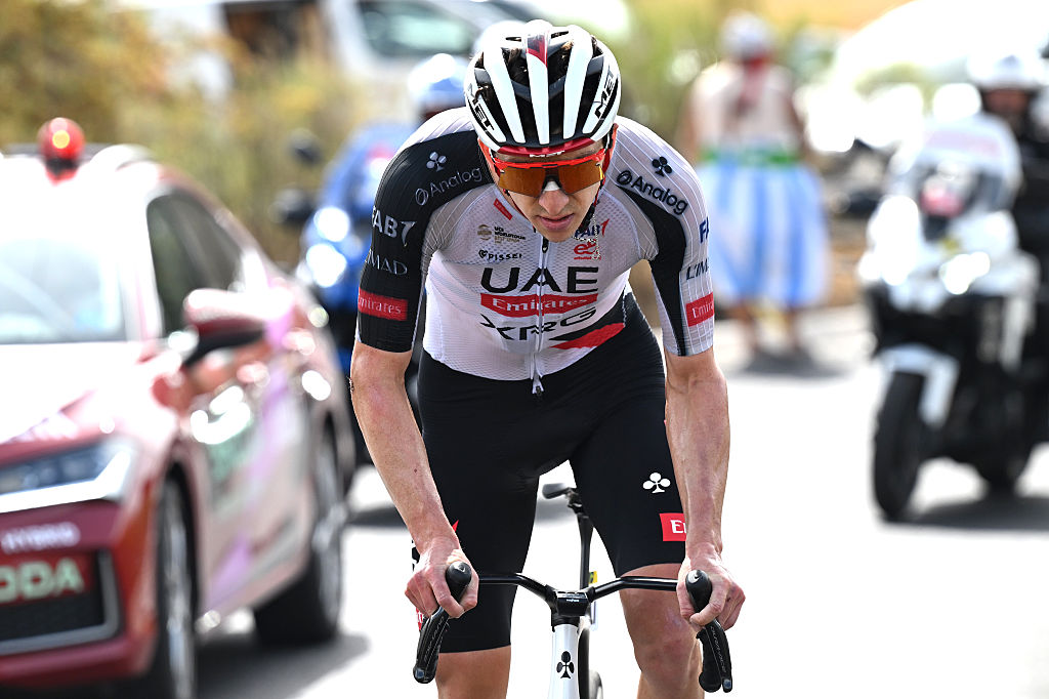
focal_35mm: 247
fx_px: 7195
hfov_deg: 8.3
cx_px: 524
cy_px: 350
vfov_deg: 5.6
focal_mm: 165
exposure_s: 1/1250
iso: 250
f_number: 3.5
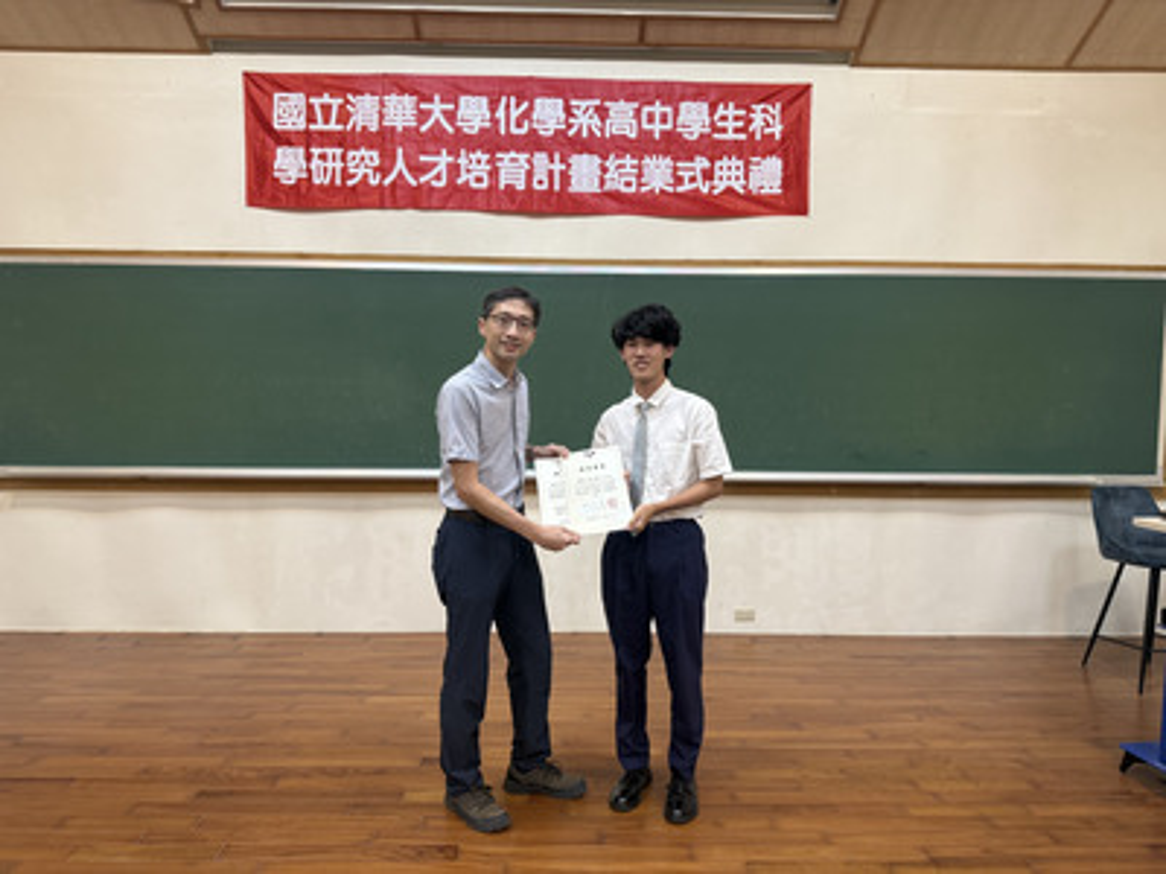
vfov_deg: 56.8
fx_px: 808
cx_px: 583
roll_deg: -1.1
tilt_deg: -3.7
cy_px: 437
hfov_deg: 71.6
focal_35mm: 24
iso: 160
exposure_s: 1/60
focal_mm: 6.76
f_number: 1.78
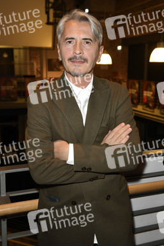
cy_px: 121
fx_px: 287
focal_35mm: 42
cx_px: 79
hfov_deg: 31.9
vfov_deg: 46.4
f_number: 5.6
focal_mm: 40
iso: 1600
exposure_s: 1/160
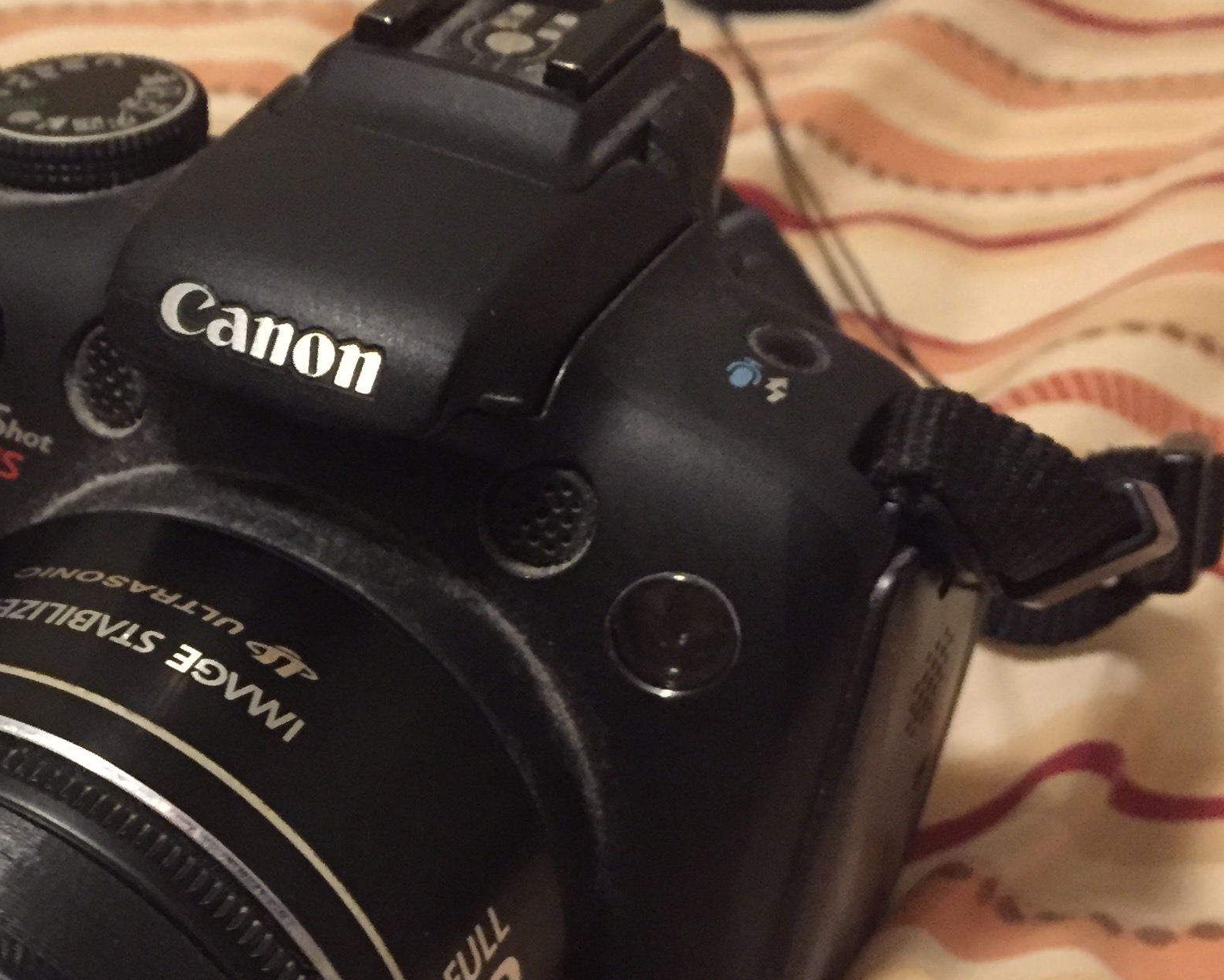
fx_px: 2137
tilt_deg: -49.7
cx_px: 196
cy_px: 775
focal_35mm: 59
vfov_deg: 25.4
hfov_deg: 30.9
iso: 400
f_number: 2.2
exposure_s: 1/15
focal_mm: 4.15
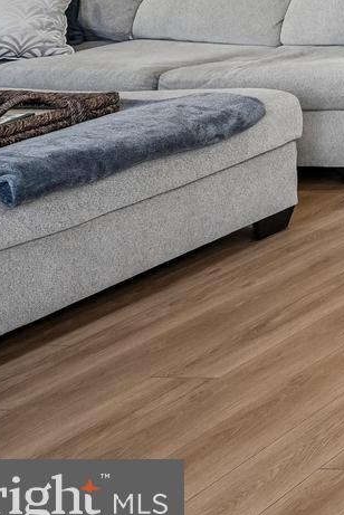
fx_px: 1016
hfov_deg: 10.8
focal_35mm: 71
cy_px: -222
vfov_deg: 23.6
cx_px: 1080
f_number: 8
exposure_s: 1/80
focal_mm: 16
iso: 800
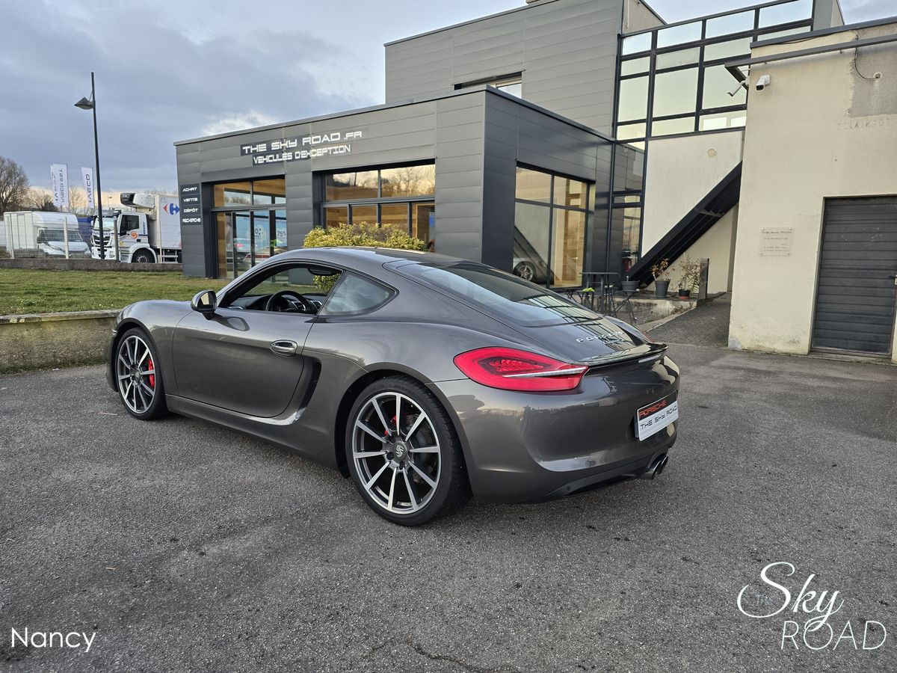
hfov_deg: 73.9
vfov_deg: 58.9
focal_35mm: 23
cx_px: 448
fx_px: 596
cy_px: 336
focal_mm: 6.3
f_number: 1.7
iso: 160
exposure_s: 1/180
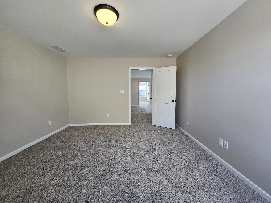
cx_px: 136
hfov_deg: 106.2
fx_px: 102
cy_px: 102
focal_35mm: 13
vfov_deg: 89.9
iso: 50
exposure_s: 1/60
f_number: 2.2
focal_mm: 1.74
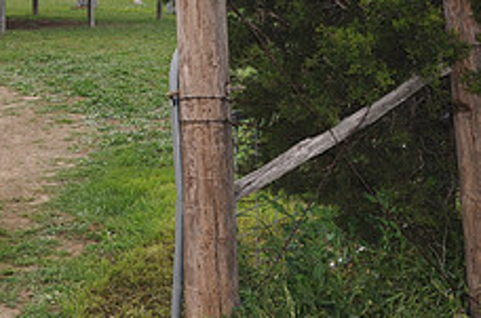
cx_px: 63
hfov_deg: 23.7
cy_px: -1
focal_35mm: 84
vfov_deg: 15.9
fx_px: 1120
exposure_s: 1/200
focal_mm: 22
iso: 200
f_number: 4
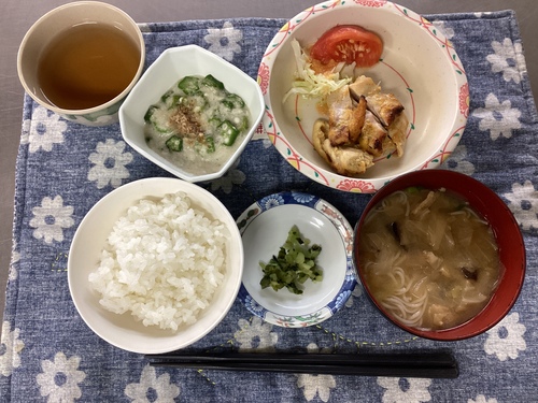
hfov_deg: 58.4
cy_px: 202
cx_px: 269
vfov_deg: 45.4
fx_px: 482
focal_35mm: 31
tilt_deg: -75.9
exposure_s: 1/60
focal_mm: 3.3
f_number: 2.4
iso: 125
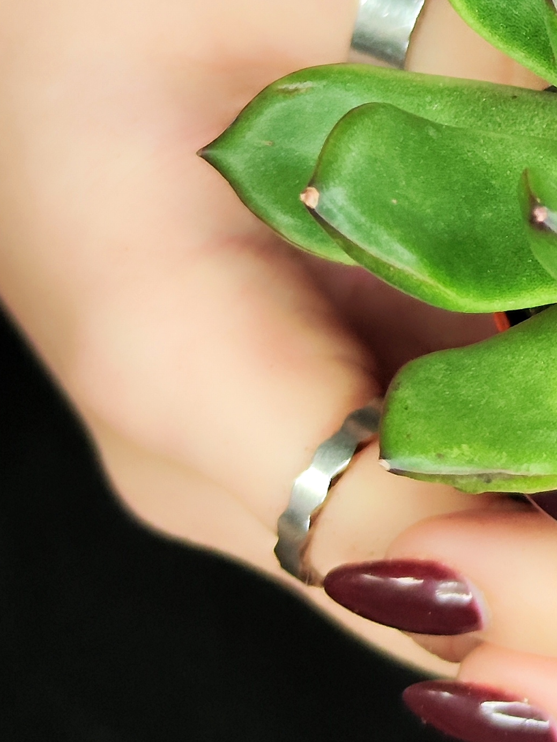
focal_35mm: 68
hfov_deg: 19.2
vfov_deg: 27.3
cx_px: 816
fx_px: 1459
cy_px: 39
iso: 899
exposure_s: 1/85
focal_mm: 7.01
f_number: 1.69
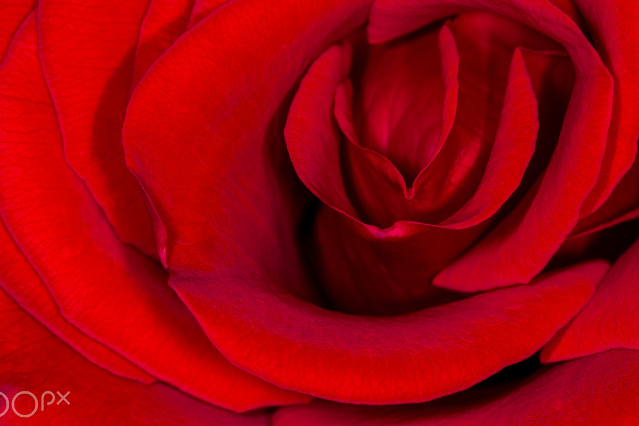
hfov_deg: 13.5
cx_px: 389
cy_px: 172
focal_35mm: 152
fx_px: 2697
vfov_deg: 9.0
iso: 100
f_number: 22
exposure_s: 1/125
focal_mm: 105
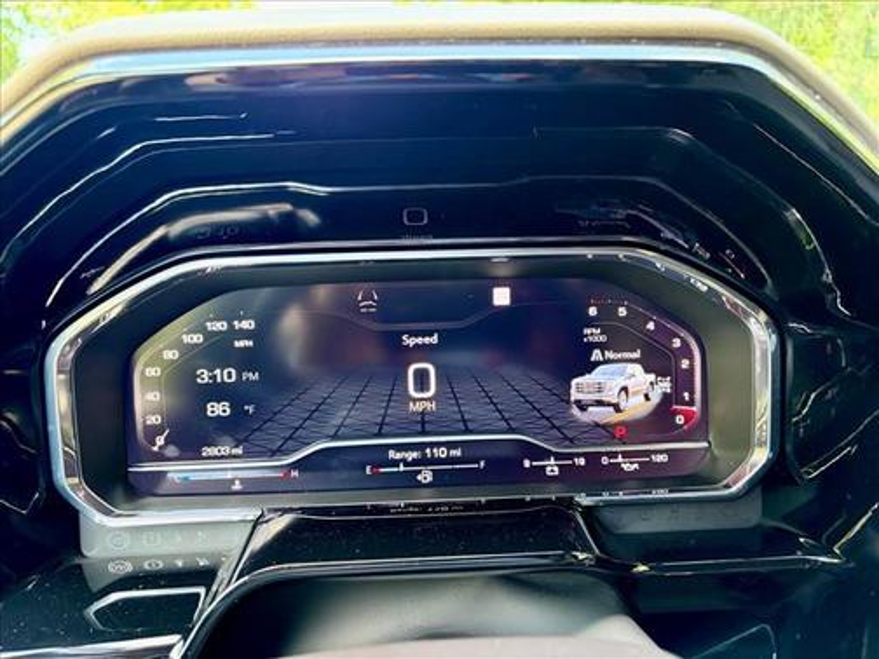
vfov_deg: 53.1
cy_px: 330
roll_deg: +0.5
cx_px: 440
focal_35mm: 26
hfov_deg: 67.3
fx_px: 660
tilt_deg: -13.0
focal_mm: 5.96
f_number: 1.6
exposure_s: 1/60
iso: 400
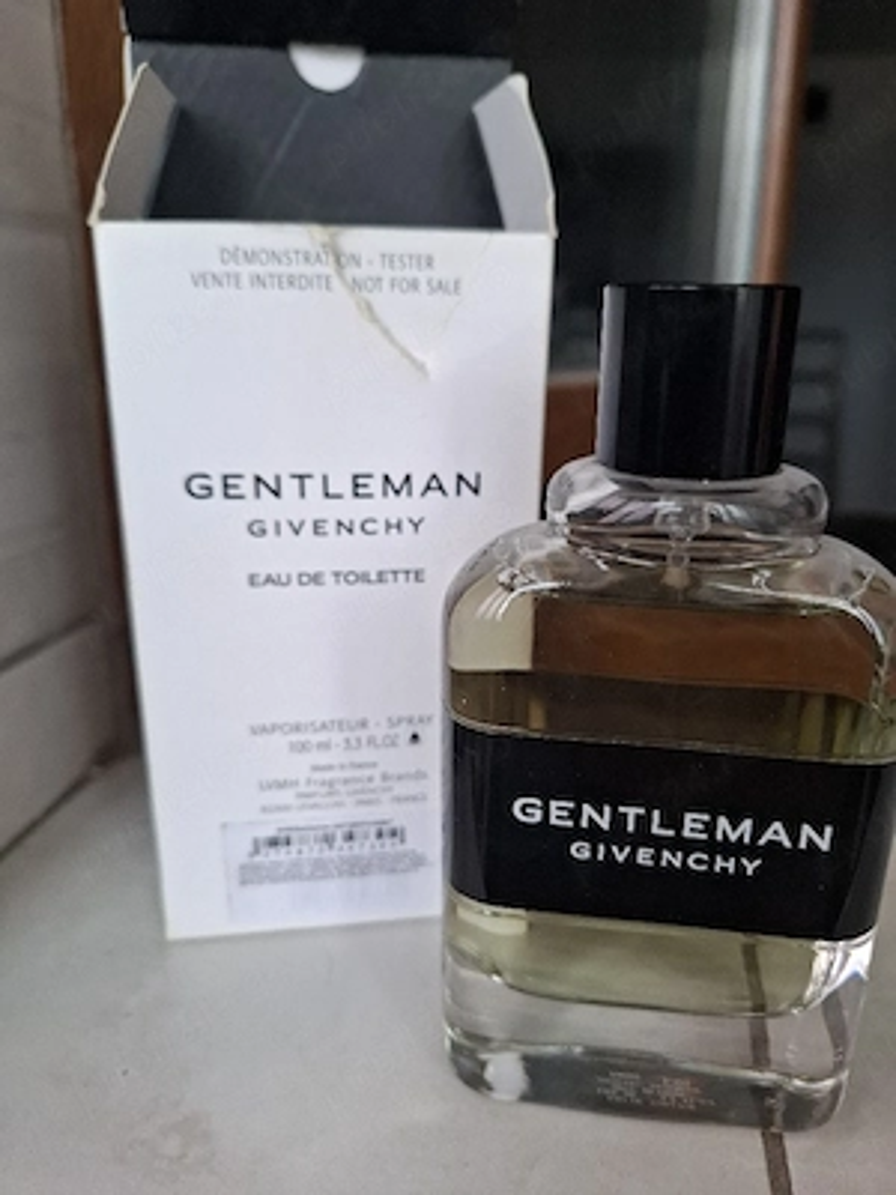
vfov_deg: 73.9
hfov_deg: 58.9
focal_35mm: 23
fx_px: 794
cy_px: 598
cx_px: 448
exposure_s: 1/100
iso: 50
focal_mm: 5.54
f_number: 1.8
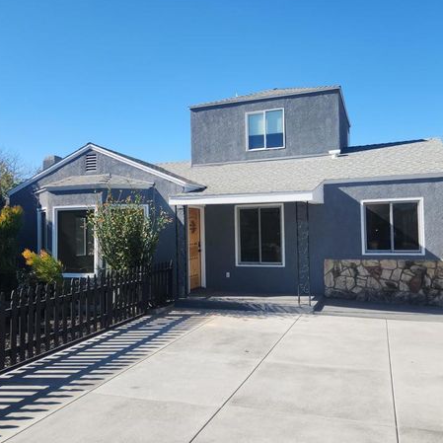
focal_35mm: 29
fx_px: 420
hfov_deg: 55.6
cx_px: 222
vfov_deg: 55.6
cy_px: 222
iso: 20
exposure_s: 1/1053
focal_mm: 5.4
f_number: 1.8
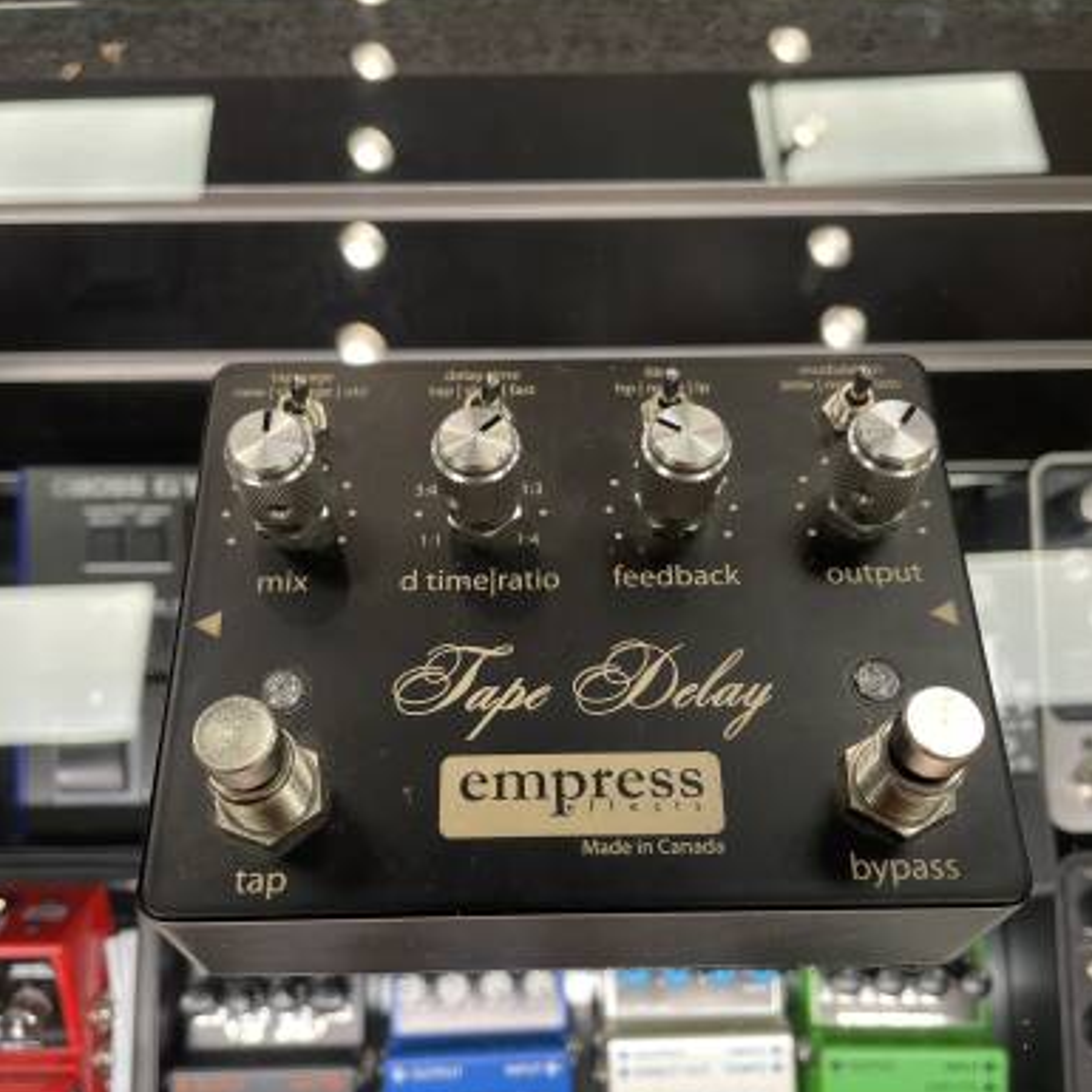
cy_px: 618
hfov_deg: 52.5
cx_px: 547
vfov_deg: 52.4
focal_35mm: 31
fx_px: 1106
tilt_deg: -63.3
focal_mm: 4.2
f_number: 1.6
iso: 100
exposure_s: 1/120
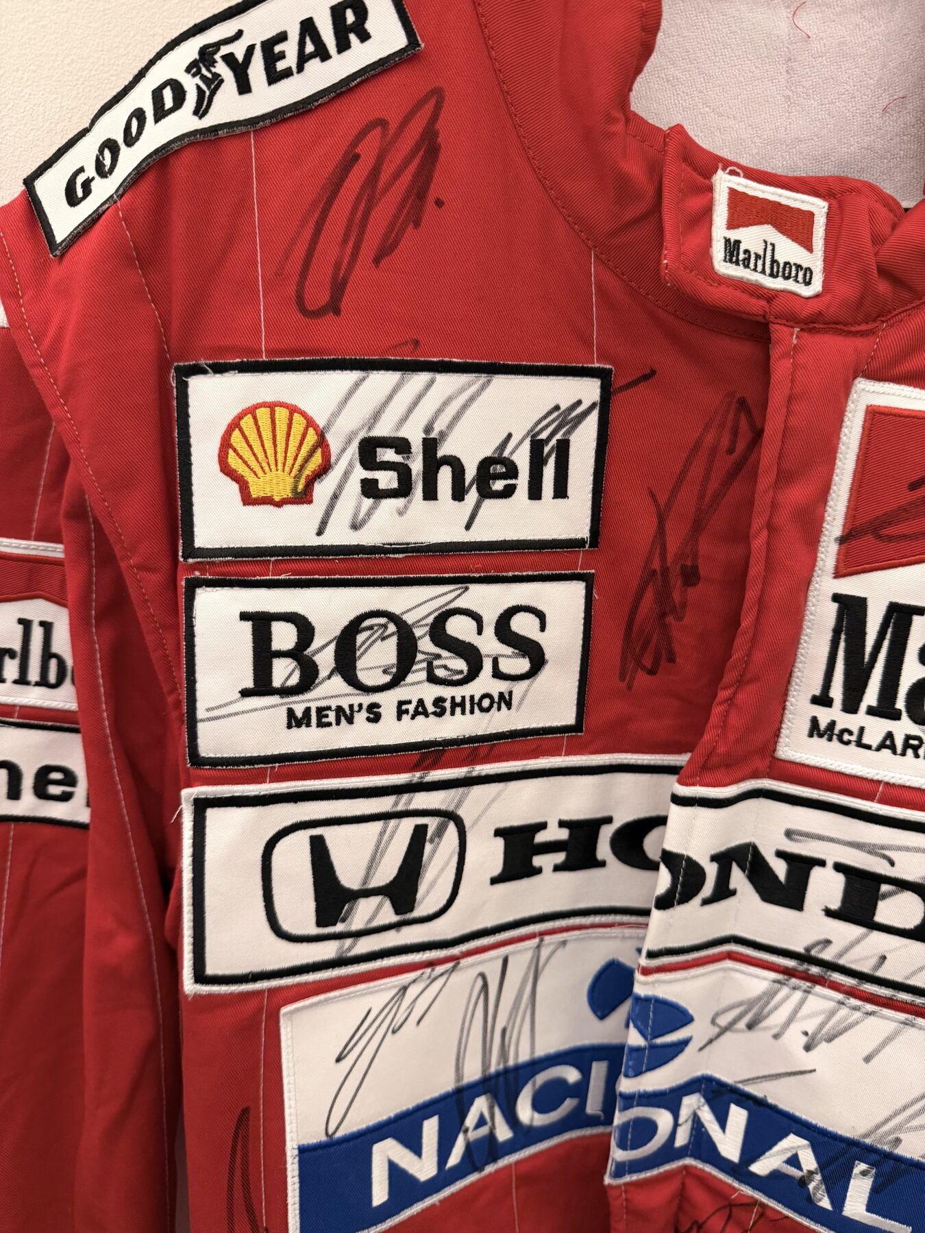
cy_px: 616
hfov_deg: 56.8
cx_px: 462
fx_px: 855
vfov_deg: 71.6
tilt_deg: -16.8
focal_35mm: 24
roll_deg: -3.2
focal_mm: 6.76
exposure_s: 1/50
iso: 400
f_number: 1.78
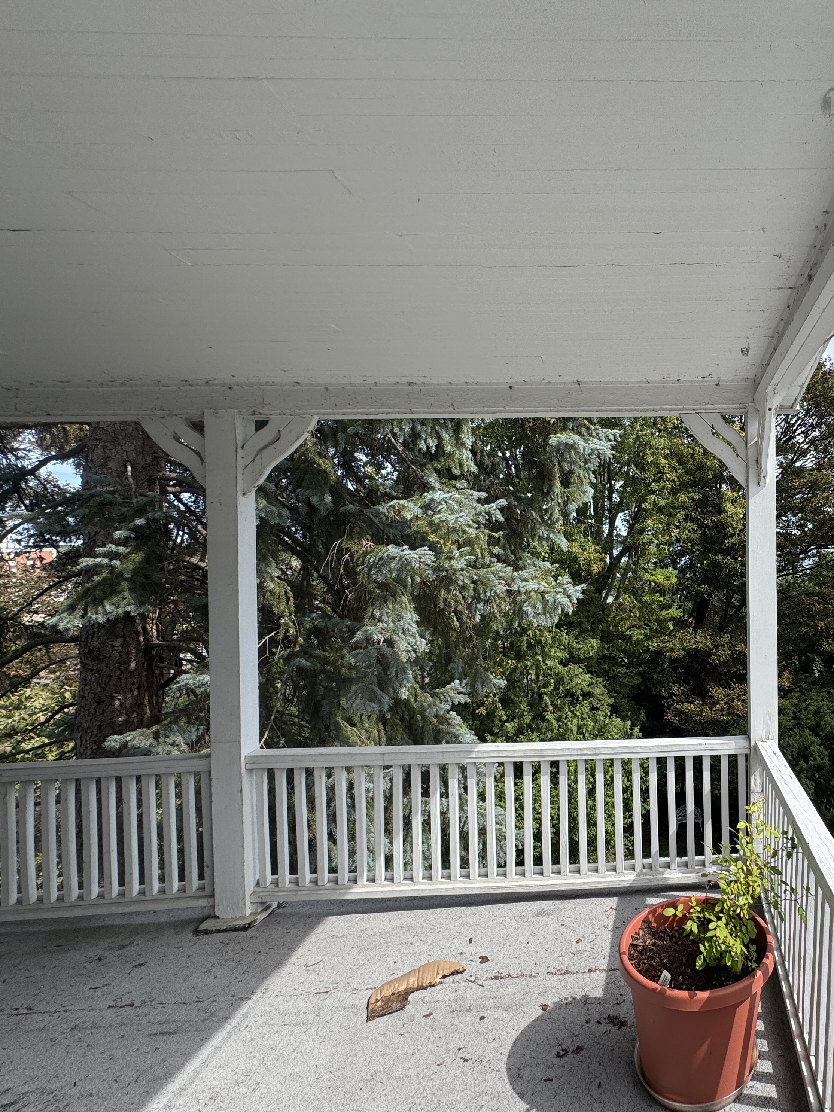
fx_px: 610
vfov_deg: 84.7
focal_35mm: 19
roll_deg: +0.4
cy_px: 548
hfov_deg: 61.2
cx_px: 702
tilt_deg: +0.2
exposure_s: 1/812
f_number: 2.2
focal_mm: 2.22
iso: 50
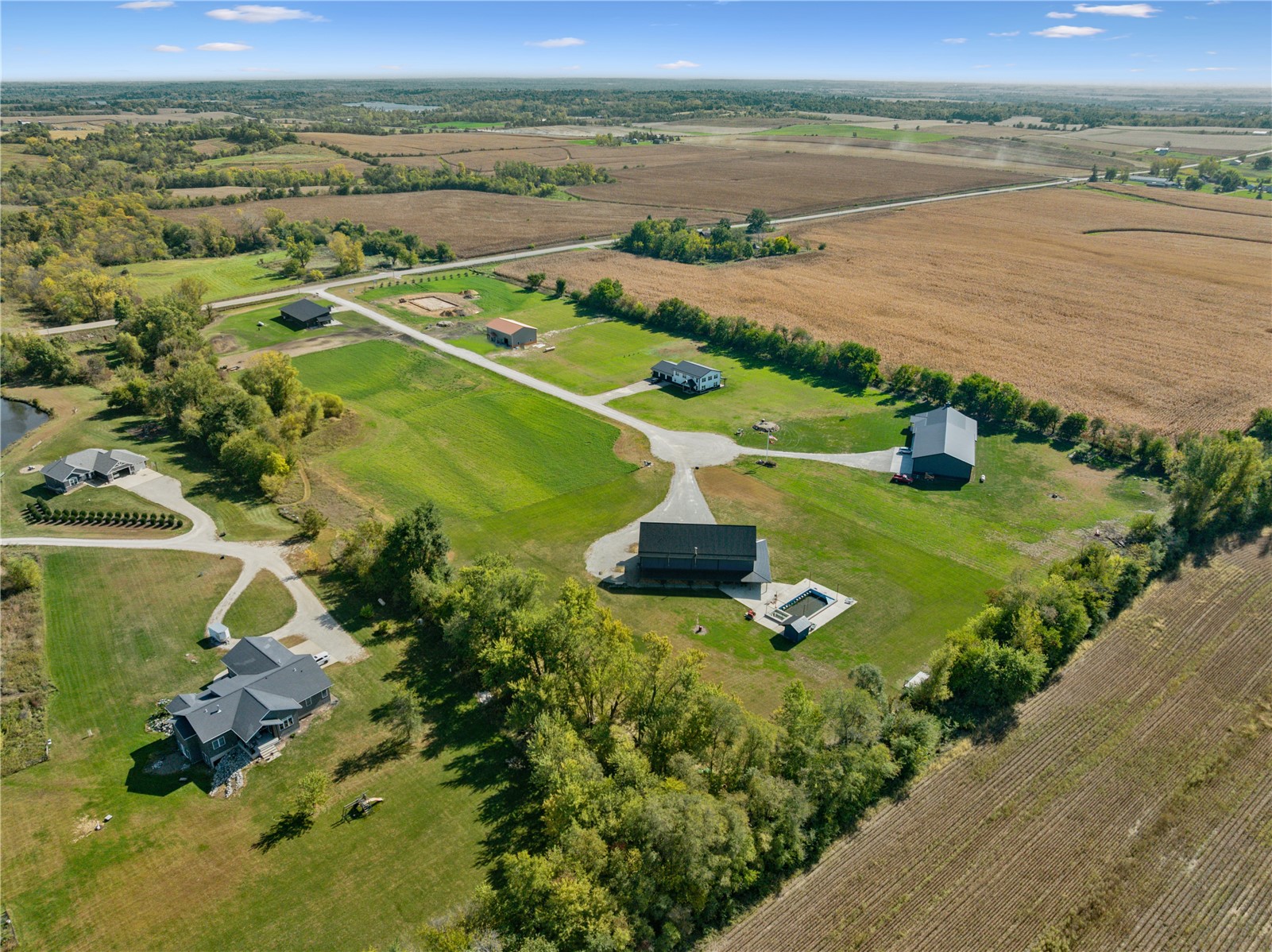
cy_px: 476
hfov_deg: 71.6
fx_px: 881
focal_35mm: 24
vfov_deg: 56.7
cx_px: 636
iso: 240
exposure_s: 1/3200
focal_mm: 12.3
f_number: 2.8
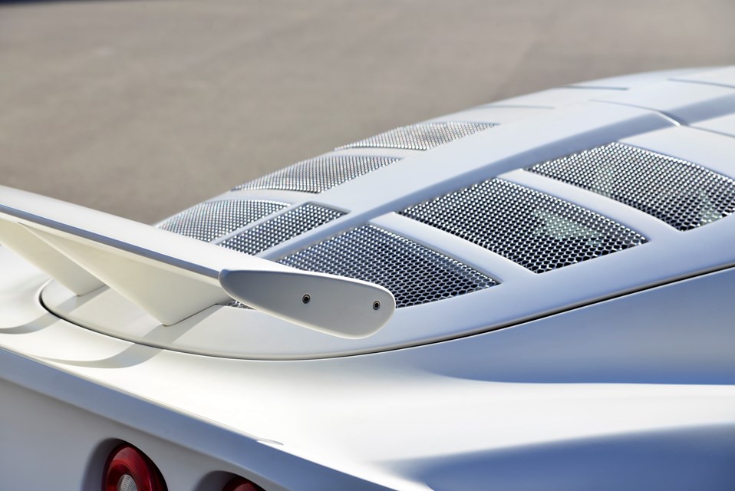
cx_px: 368
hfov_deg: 17.1
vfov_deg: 11.4
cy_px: 246
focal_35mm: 120
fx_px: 2451
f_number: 8
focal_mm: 120
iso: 100
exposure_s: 1/160
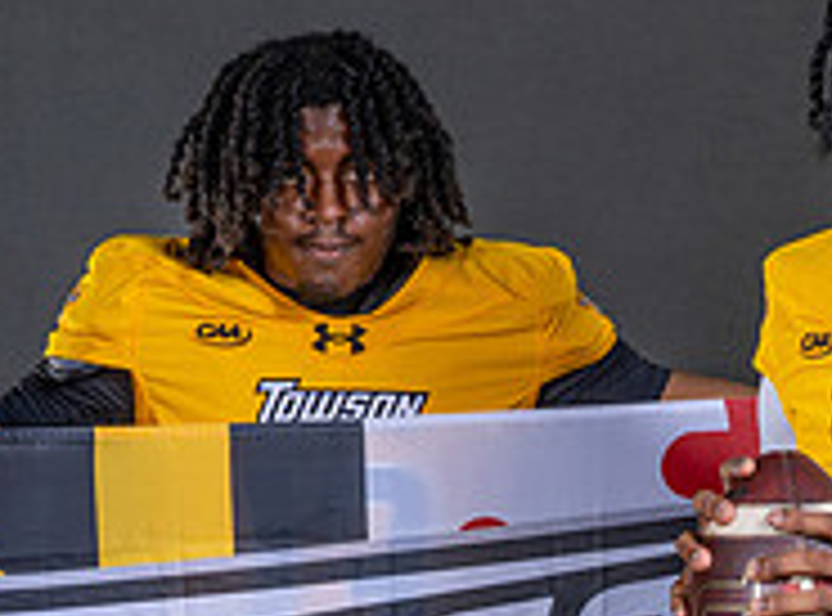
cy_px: 597
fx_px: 4020
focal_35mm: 168
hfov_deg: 11.7
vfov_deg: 8.7
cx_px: 797
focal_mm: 35
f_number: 8
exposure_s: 1/200
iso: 100
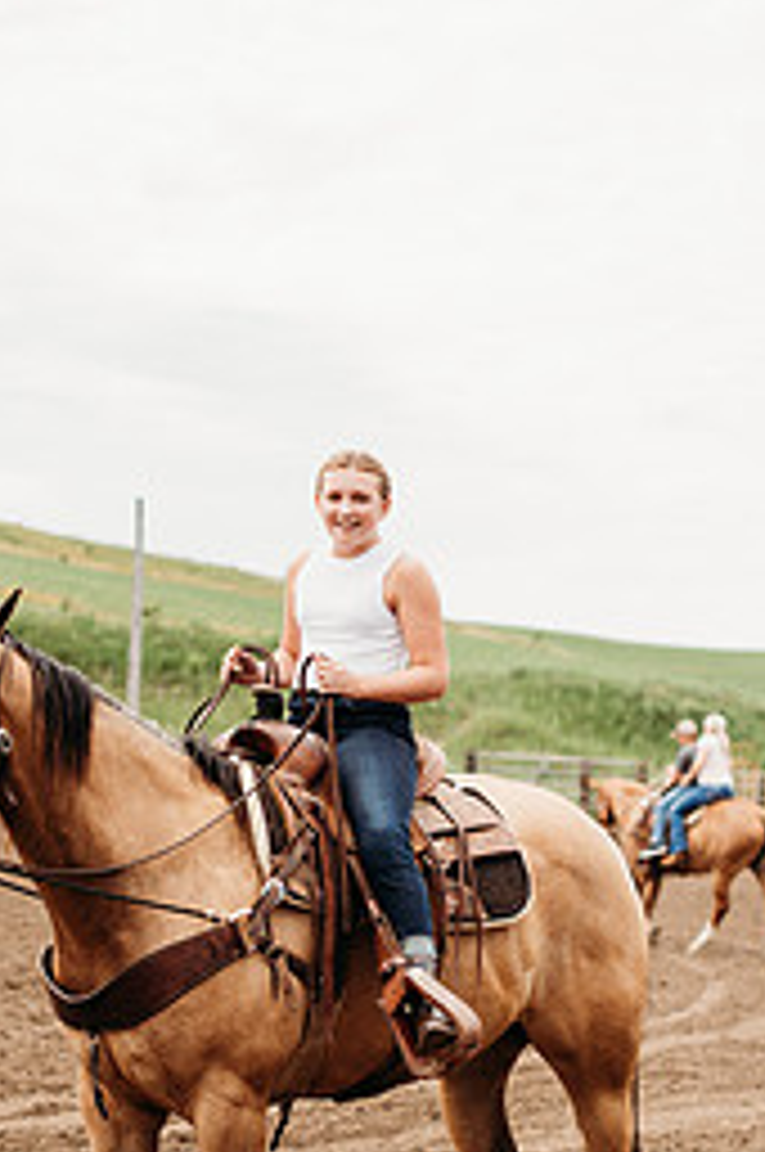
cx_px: 266
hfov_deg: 15.5
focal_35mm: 88
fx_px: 2812
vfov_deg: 23.0
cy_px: 796
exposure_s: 1/1600
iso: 100
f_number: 2.2
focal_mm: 50
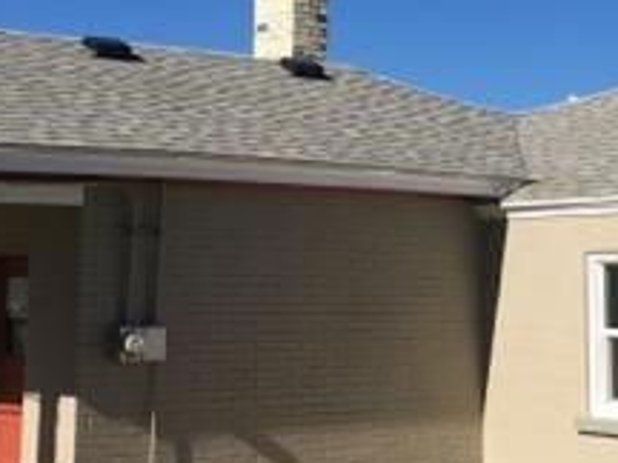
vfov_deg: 17.0
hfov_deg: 22.7
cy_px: 69
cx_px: 395
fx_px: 1535
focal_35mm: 86
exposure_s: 1/2198
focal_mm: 4.15
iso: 25
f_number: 2.2
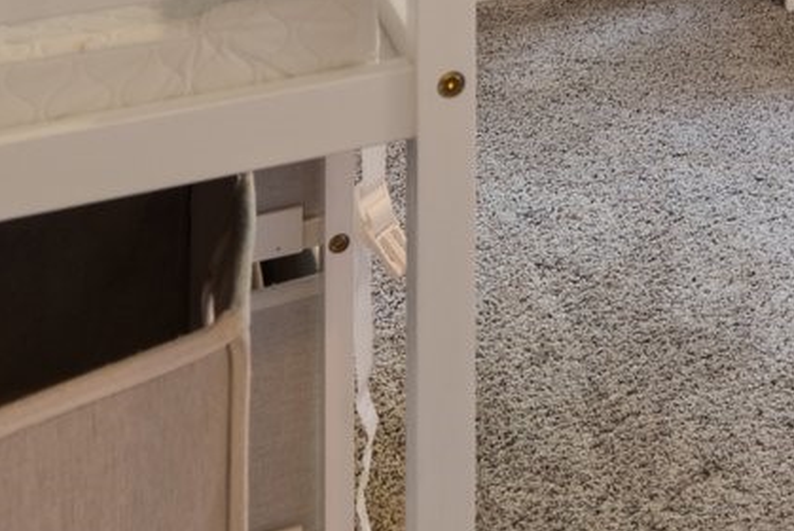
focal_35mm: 83
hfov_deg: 20.0
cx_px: 1285
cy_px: -629
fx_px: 1832
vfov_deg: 13.4
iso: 400
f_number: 8
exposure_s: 1/1.67
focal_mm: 17
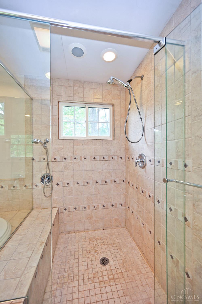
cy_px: 152
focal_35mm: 14
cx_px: 101
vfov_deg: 104.3
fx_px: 118
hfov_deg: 81.2
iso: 280
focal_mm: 14
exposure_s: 1/60
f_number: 4
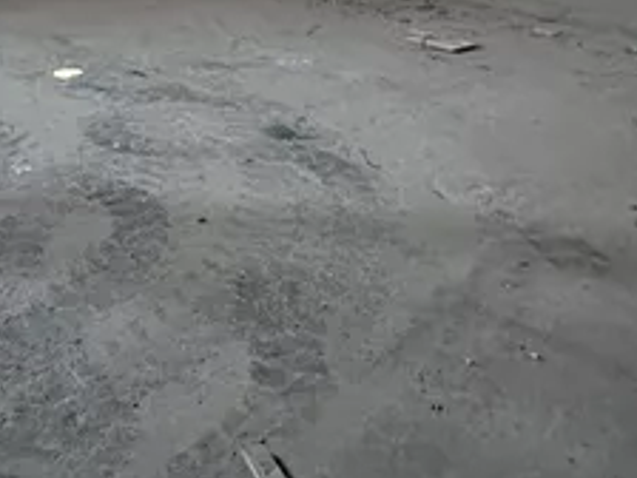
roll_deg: -0.4
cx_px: 236
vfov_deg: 25.2
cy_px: -139
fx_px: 920
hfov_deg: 37.9
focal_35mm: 50
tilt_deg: -4.6
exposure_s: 1/33
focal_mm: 2.22
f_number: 2.2
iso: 1600
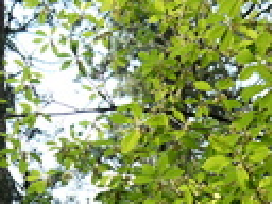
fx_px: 1029
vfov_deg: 10.9
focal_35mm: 131
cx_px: 74
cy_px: 298
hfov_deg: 15.0
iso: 100
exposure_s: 1/125
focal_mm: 14
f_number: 4.5
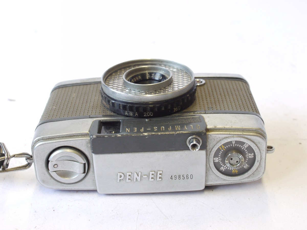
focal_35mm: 60
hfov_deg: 32.2
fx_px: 532
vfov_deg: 24.4
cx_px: 154
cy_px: 115
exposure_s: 1/60
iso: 800
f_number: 7.1
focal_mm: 30
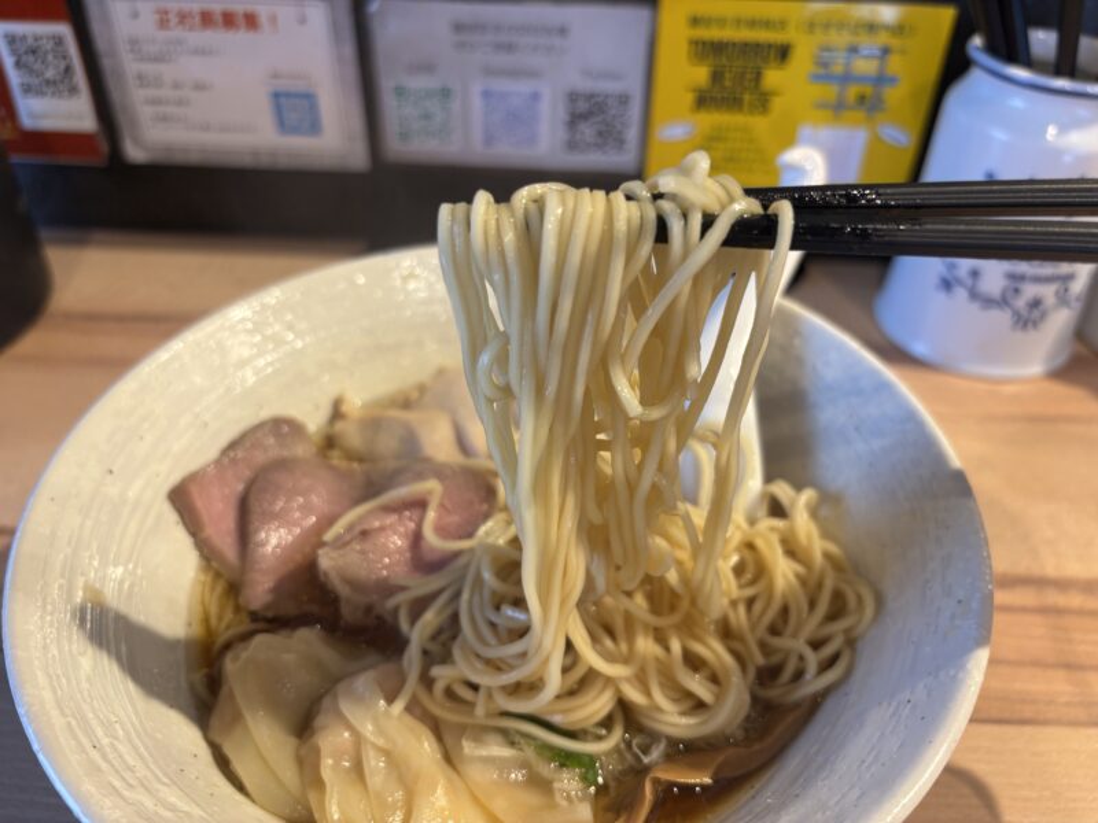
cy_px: 412
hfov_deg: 67.3
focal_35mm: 26
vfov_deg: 53.1
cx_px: 549
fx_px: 825
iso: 80
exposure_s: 1/50
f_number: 1.6
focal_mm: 5.96
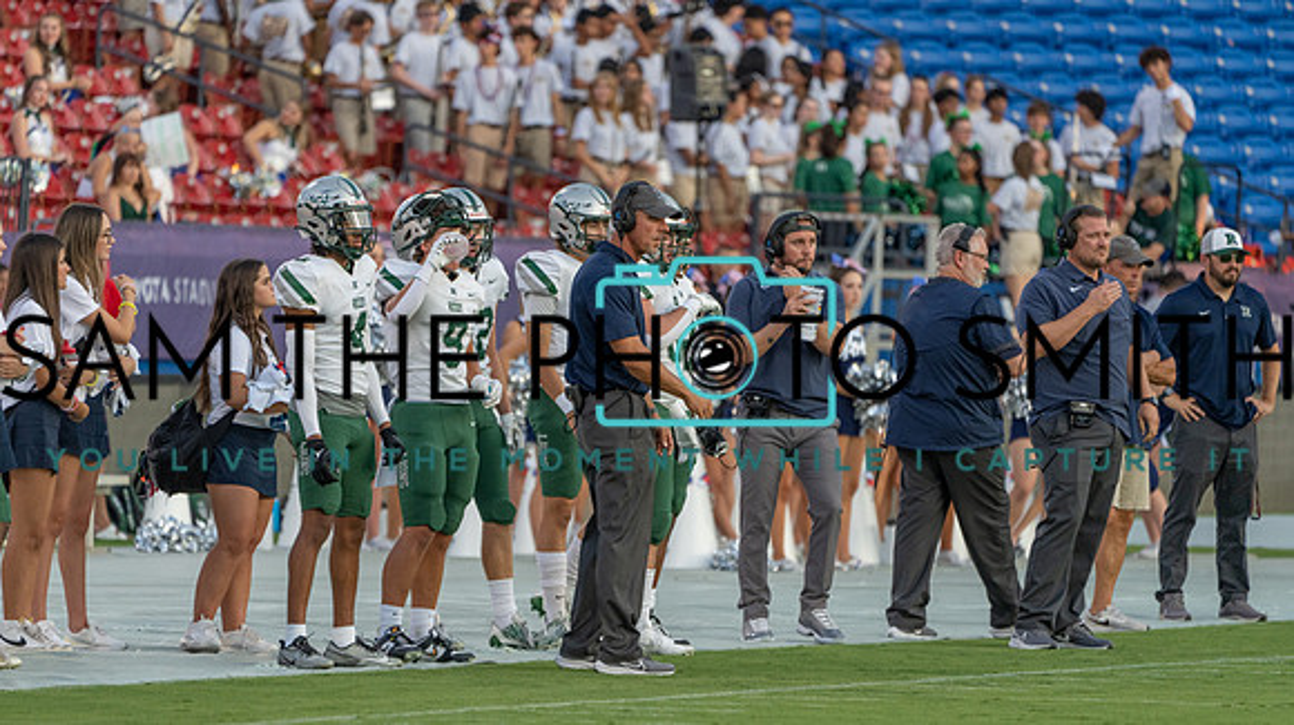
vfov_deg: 2.9
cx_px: 647
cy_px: 431
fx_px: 14377
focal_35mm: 419
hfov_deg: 5.2
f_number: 5.6
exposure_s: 1/1250
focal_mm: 400
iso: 2000
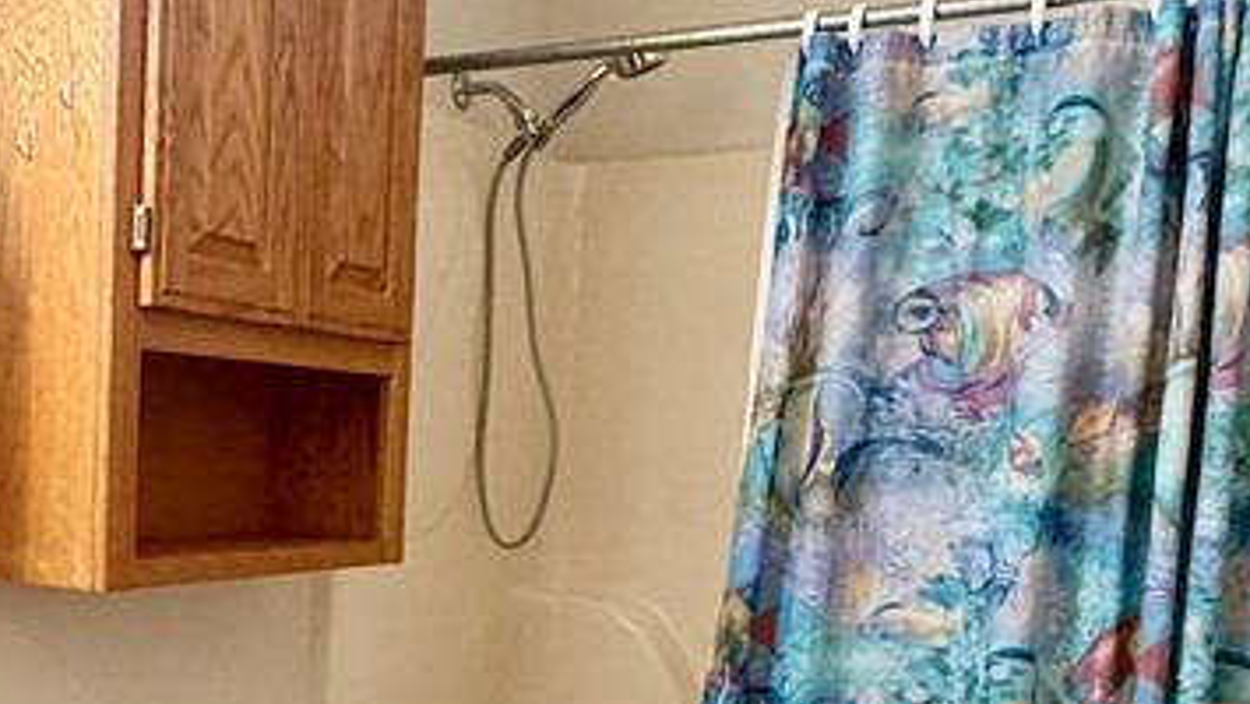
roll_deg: -2.1
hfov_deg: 44.6
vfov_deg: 26.5
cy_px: 588
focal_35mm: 44
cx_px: 292
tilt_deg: -4.7
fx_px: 1459
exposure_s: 1/60
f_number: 2.2
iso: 320
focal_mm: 2.22
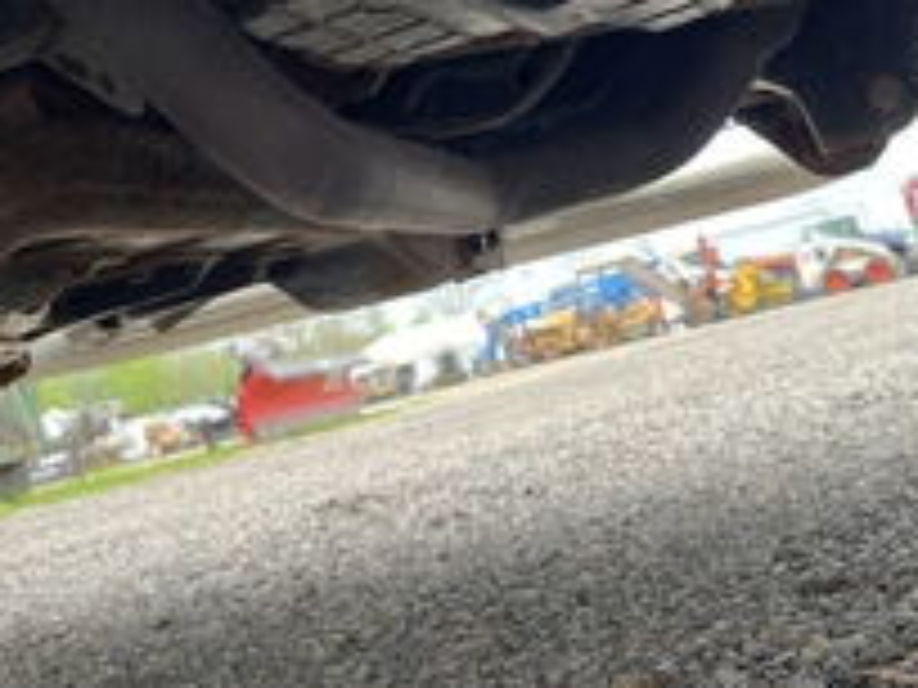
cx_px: 504
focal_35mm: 51
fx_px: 1352
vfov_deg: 27.5
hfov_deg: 37.5
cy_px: 63
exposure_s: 1/200
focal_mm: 5.1
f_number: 1.6
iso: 40
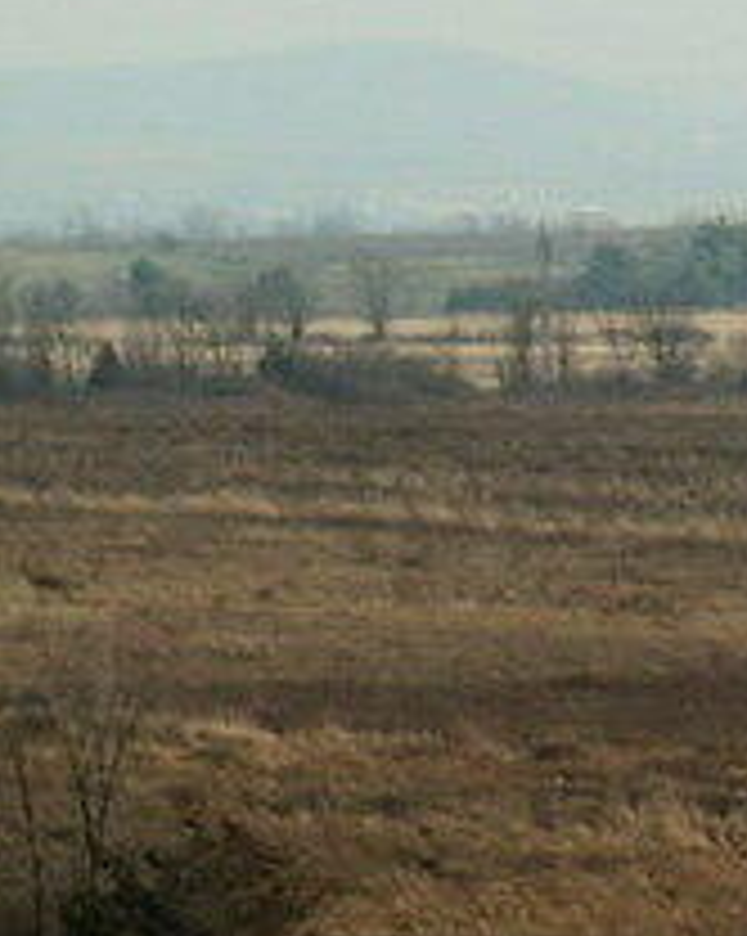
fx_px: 12648
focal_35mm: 457
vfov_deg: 4.2
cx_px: 716
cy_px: 45
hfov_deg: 3.4
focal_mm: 18.9
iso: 64
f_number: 3.6
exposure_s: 1/350
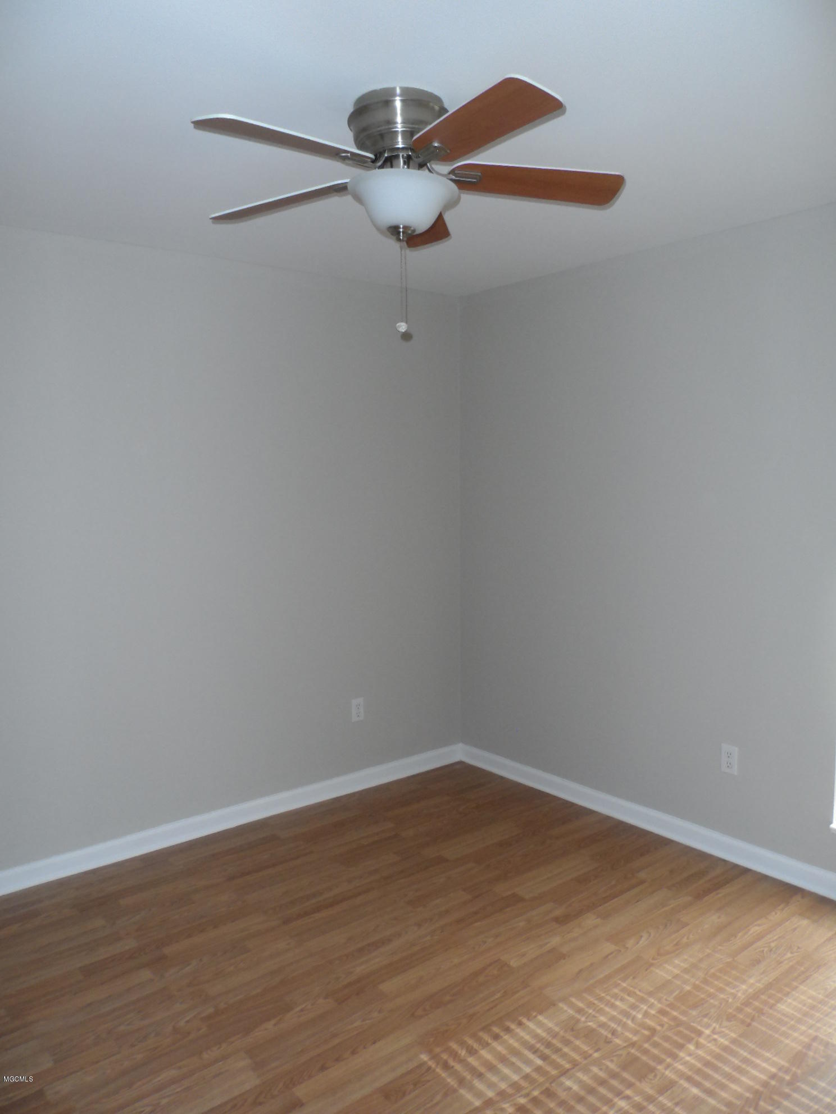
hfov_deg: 56.8
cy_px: 557
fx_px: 773
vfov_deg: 71.6
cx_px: 418
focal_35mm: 24
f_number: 3.2
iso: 200
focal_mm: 4
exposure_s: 1/30
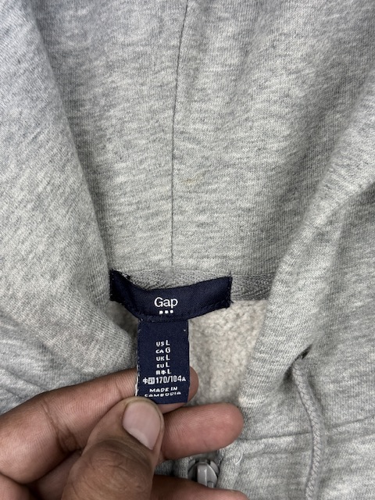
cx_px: 188
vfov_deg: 39.7
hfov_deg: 30.3
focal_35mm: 48
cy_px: 250
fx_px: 693
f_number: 1.78
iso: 50
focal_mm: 6.76
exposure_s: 1/148
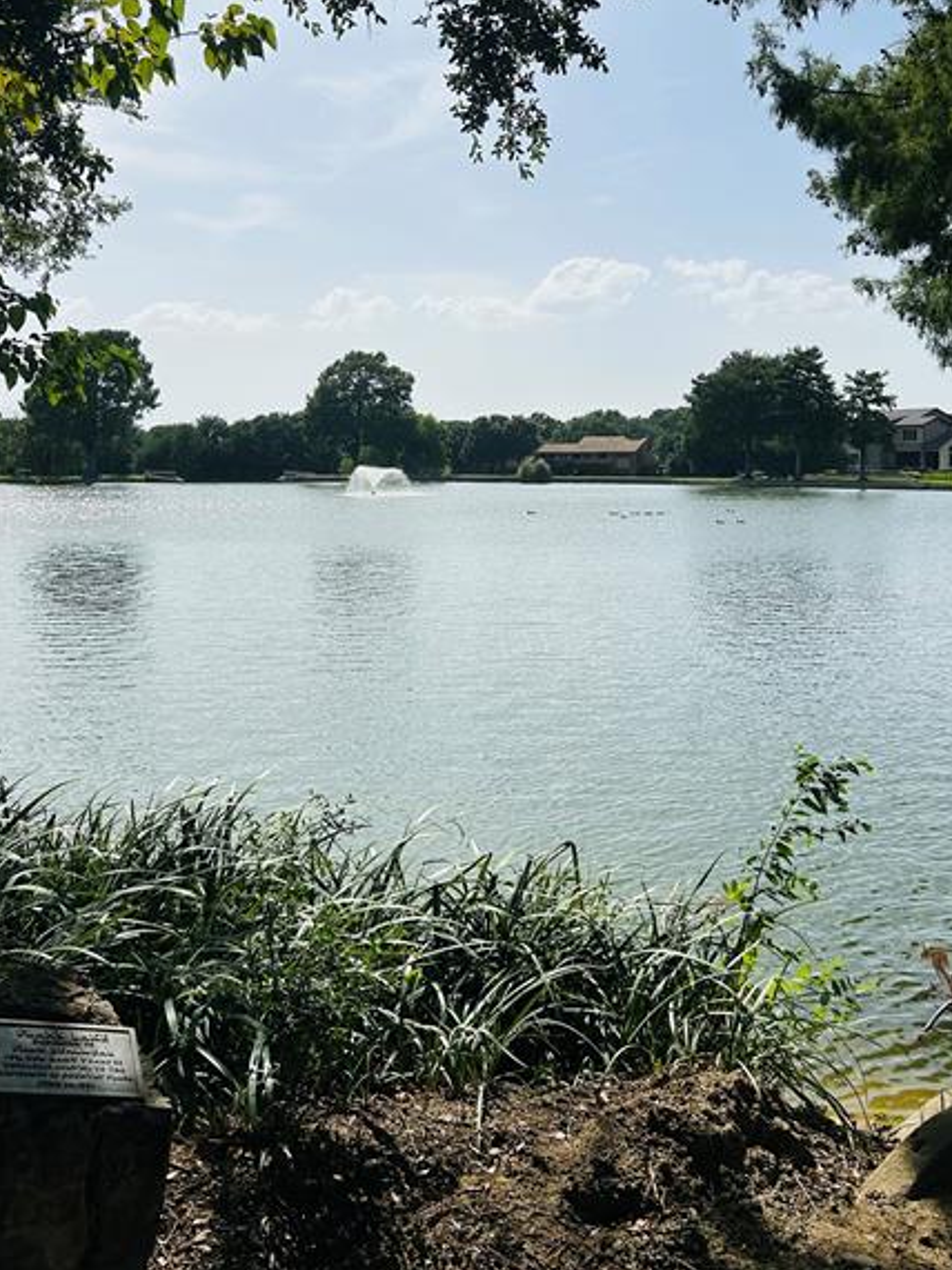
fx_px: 1284
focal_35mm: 35
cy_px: 456
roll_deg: -2.6
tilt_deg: +4.0
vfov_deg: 51.9
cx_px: 440
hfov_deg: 40.7
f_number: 1.5
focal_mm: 5.7
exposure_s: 1/9434
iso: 50
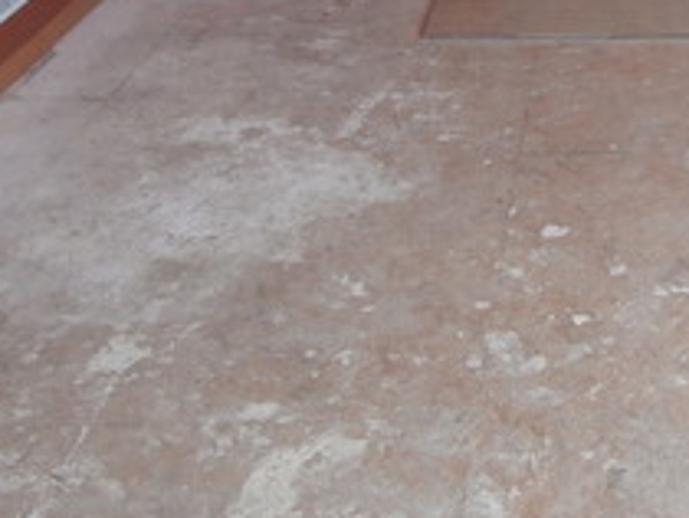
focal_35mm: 73
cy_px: -13
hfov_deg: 25.7
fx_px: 1455
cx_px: 633
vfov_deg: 19.6
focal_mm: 4.2
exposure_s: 1/60
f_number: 3
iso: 125
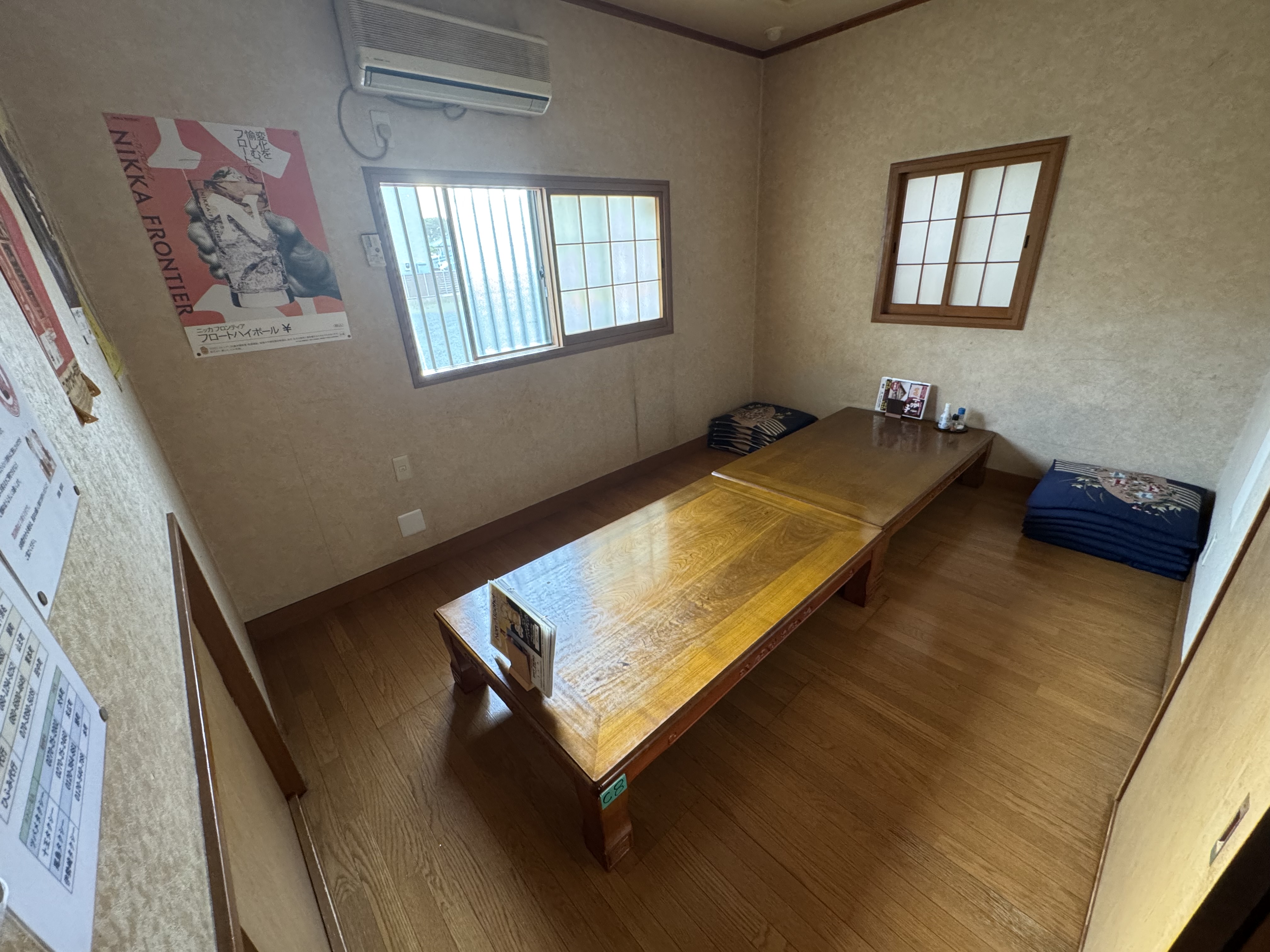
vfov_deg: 85.7
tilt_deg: -24.5
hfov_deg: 102.1
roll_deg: +4.1
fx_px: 514
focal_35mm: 14
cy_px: 476
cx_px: 635
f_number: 2.2
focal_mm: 2.22
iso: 400
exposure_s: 1/60
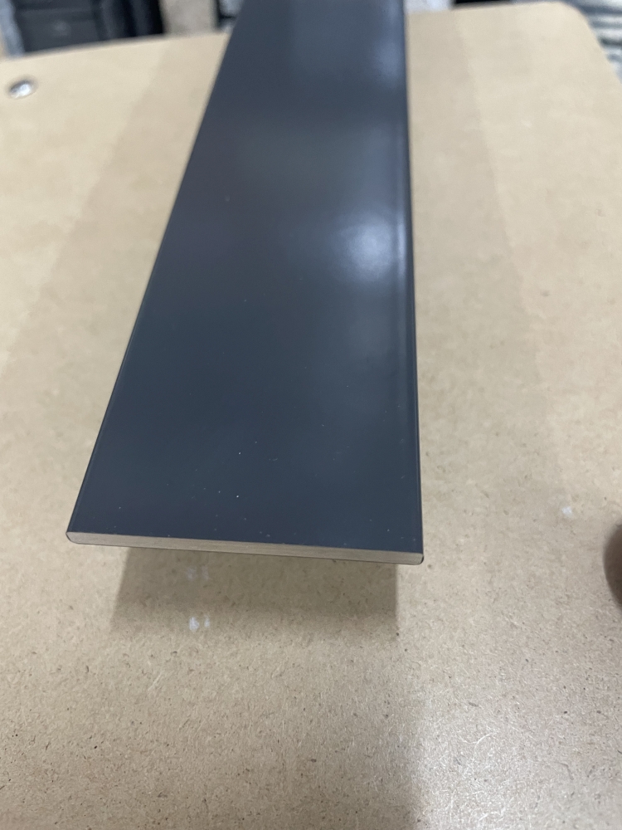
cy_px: 415
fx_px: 623
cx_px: 311
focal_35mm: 26
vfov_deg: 67.3
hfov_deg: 53.1
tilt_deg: -50.9
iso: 250
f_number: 1.6
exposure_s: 1/50
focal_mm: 4.2
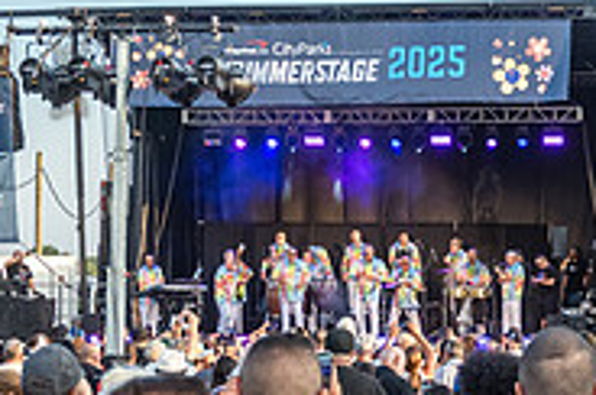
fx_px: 1818
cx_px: 525
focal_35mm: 110
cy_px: 196
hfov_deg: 18.3
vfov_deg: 12.4
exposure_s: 1/1600
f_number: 3.5
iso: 1000
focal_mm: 31
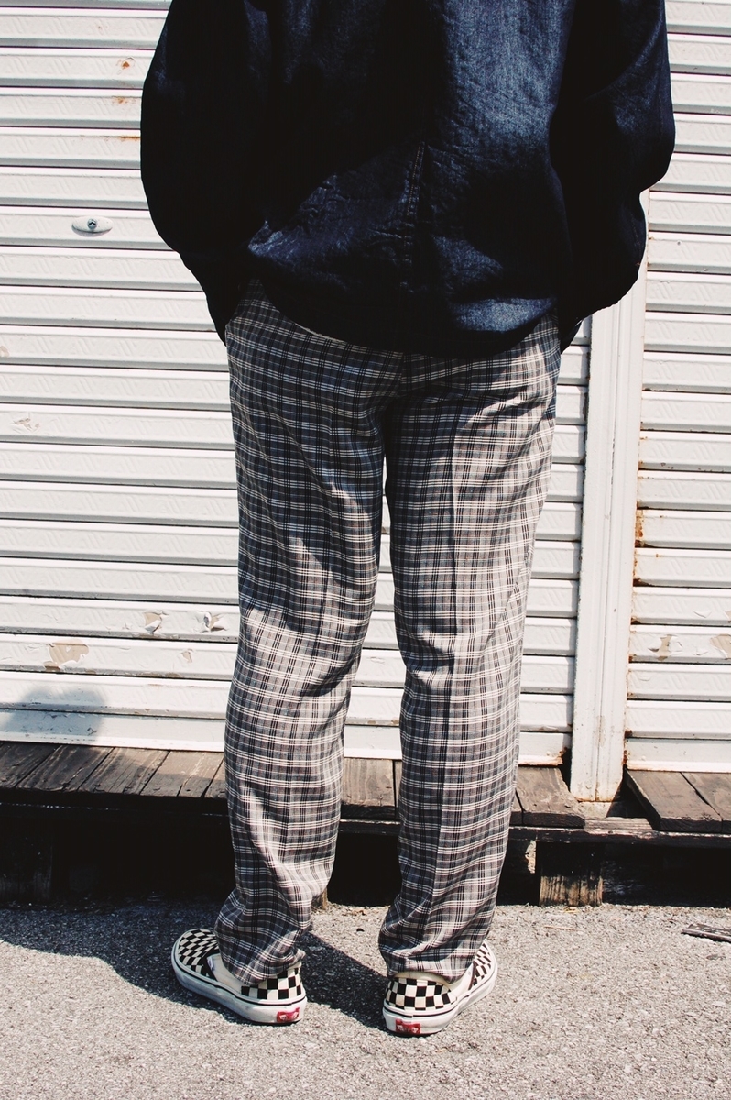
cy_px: 550
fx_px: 1602
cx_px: 366
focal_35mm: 52
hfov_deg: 25.7
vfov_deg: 37.9
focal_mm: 35
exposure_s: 1/640
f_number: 14
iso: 800
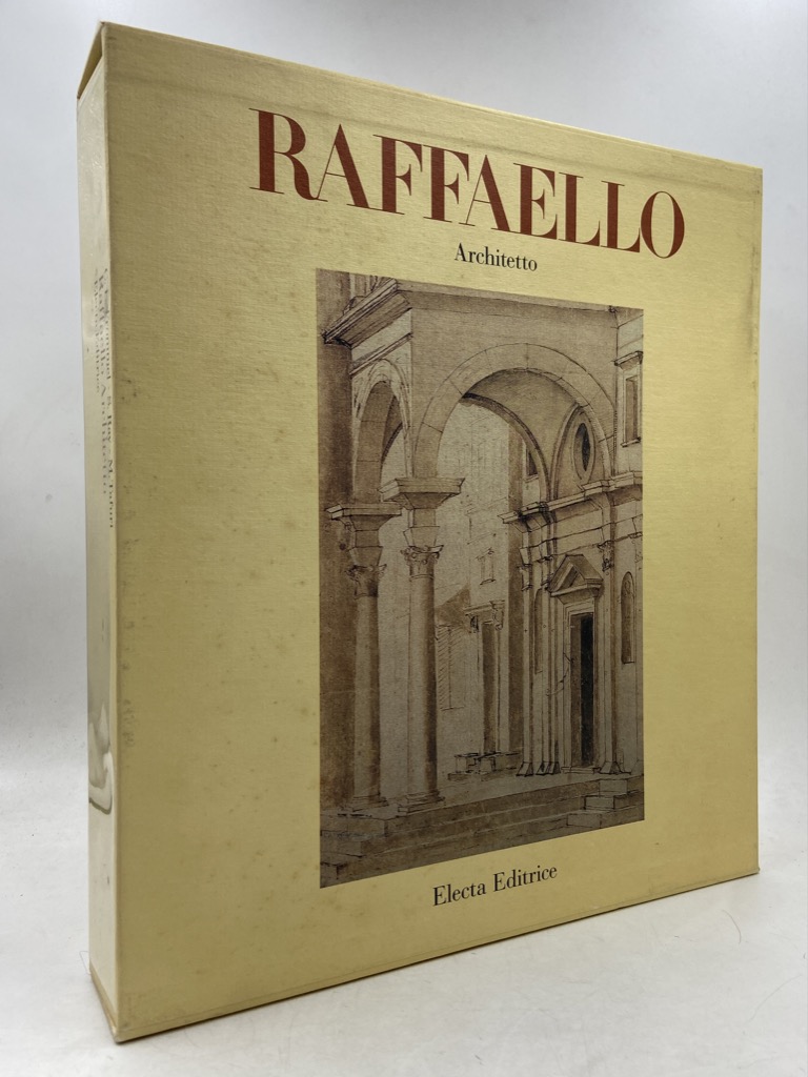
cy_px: 538
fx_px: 809
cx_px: 404
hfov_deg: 53.1
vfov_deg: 67.3
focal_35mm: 26
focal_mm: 4.25
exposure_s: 1/446
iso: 32
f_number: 1.8
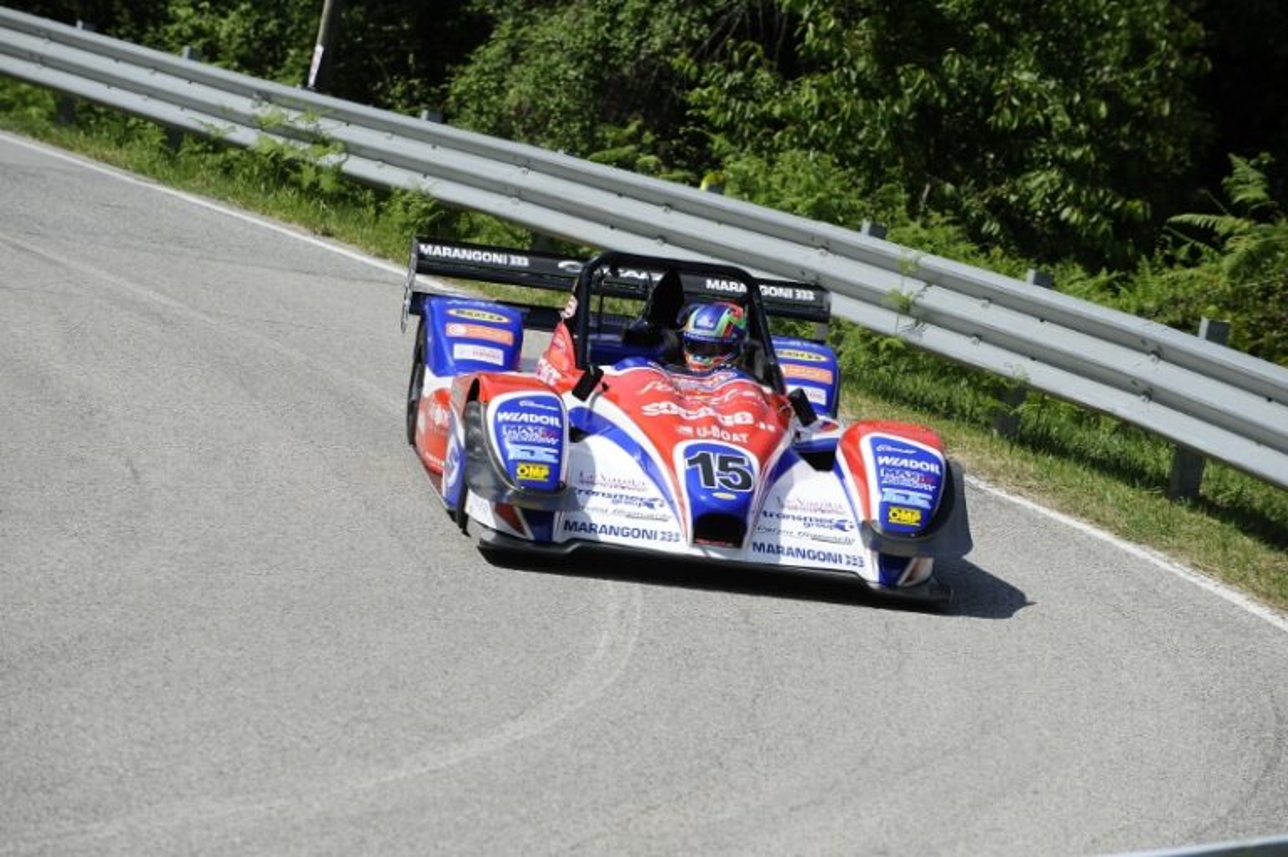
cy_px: 428
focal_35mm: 160
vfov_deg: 8.6
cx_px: 644
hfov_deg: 12.8
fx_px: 5721
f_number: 6.3
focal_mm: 160
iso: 200
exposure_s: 1/1000
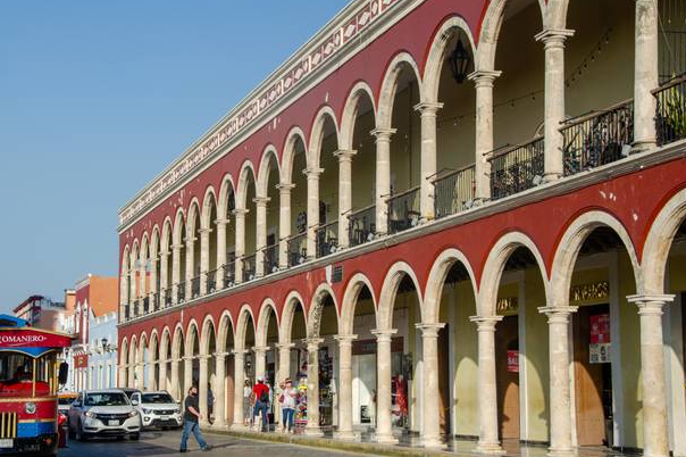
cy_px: 261
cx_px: 299
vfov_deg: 20.0
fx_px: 1295
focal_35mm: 68
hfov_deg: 29.6
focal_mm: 38
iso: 100
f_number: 8
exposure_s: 1/160
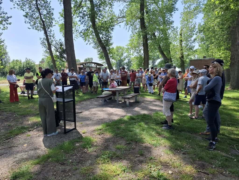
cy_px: 90
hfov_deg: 73.9
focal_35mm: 23
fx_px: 159
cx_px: 120
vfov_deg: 58.9
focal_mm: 5.5
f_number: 1.8
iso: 50
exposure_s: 1/561
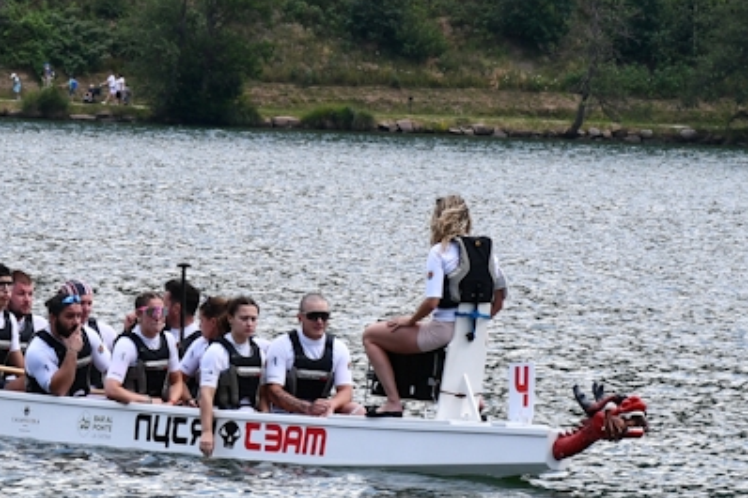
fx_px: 5296
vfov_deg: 5.4
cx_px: 32
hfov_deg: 8.0
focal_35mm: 255
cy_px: 270
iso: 140
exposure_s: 1/250
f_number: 8
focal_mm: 85
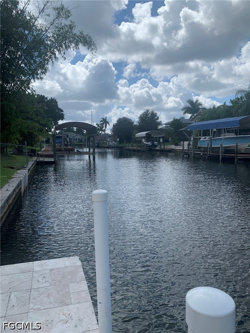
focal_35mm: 26
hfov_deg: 53.1
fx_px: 250
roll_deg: +0.7
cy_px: 166
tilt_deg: -6.7
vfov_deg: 67.3
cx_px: 125
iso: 25
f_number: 1.8
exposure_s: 1/3289
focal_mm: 4.25
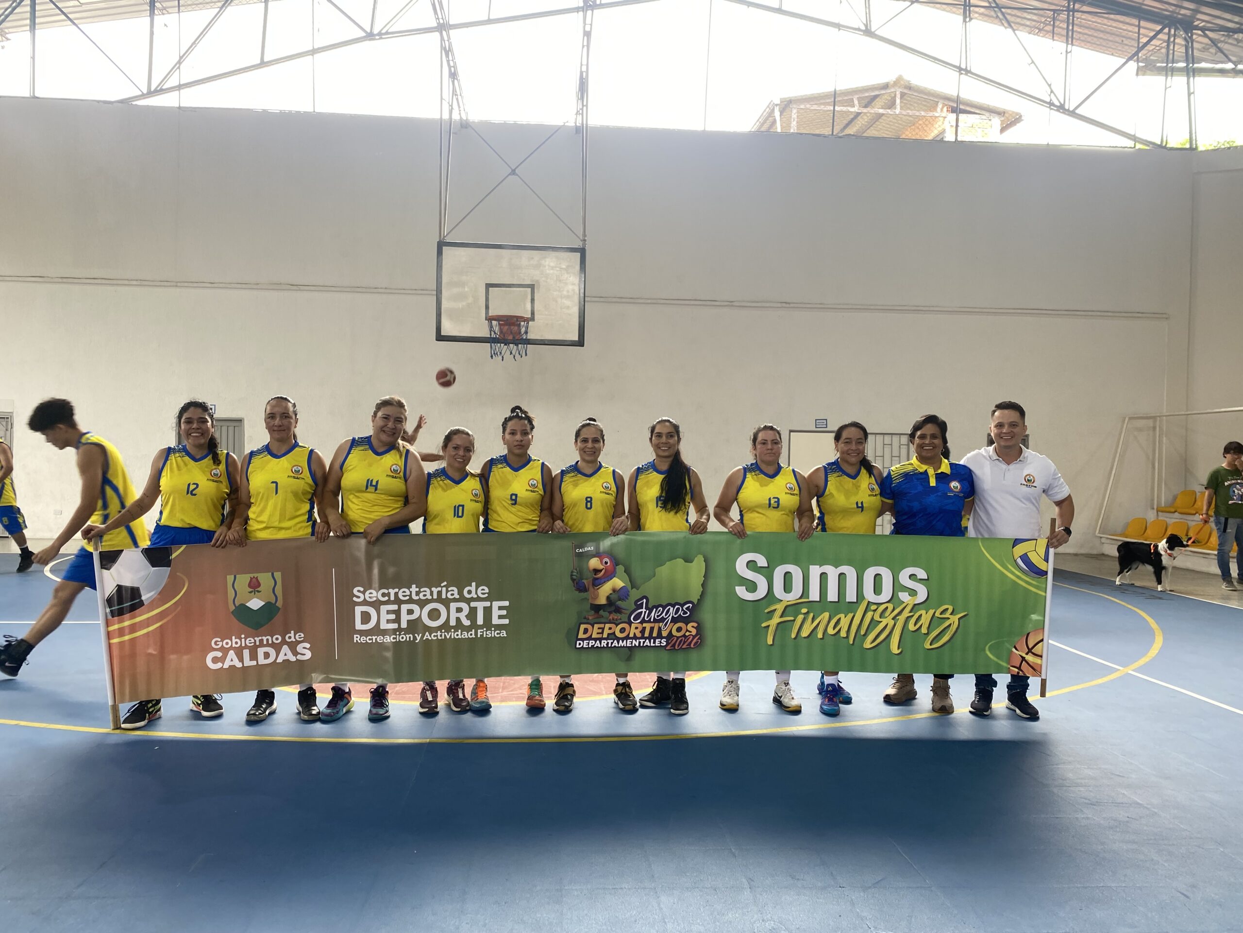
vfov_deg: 53.1
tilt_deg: -0.2
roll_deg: -2.2
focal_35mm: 26
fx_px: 934
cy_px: 466
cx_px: 622
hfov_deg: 67.3
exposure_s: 1/120
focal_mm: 4.25
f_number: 1.8
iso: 64
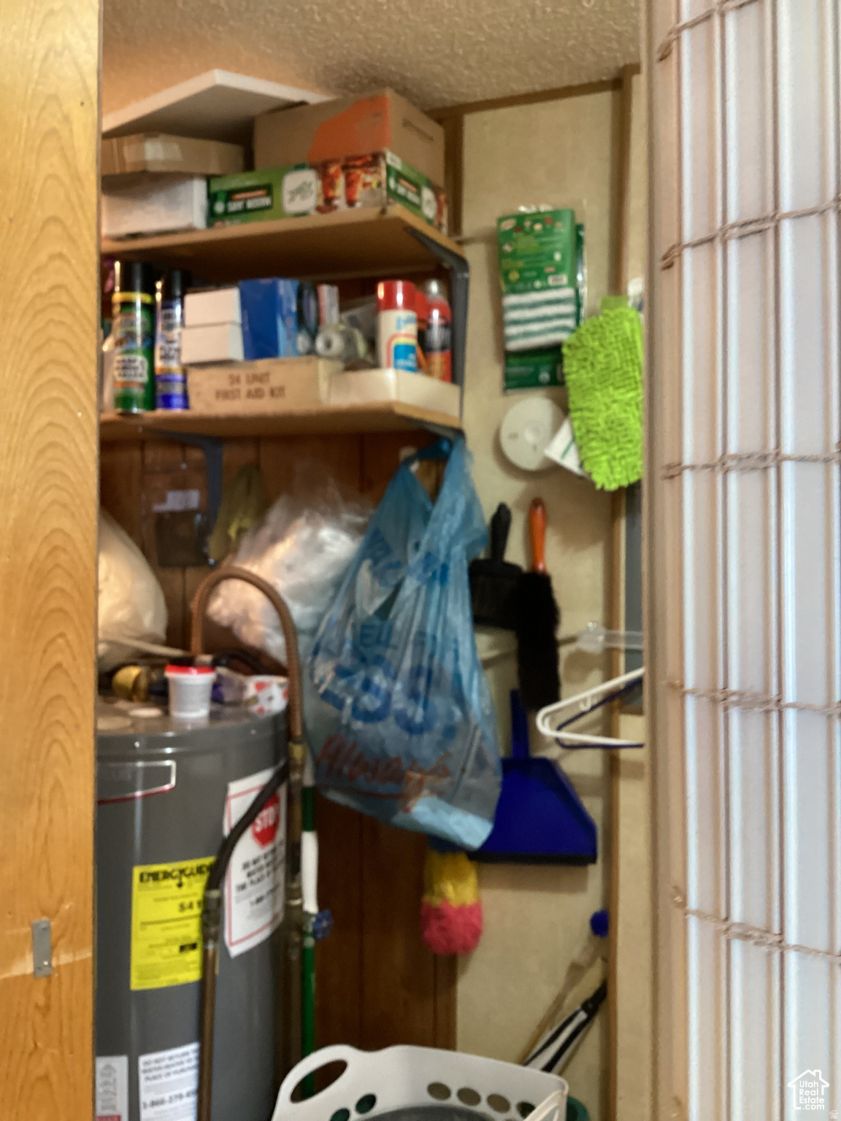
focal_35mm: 31
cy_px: 560
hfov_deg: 45.4
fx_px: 1004
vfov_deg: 58.4
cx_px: 420
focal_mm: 3.3
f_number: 2.4
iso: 400
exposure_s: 1/30
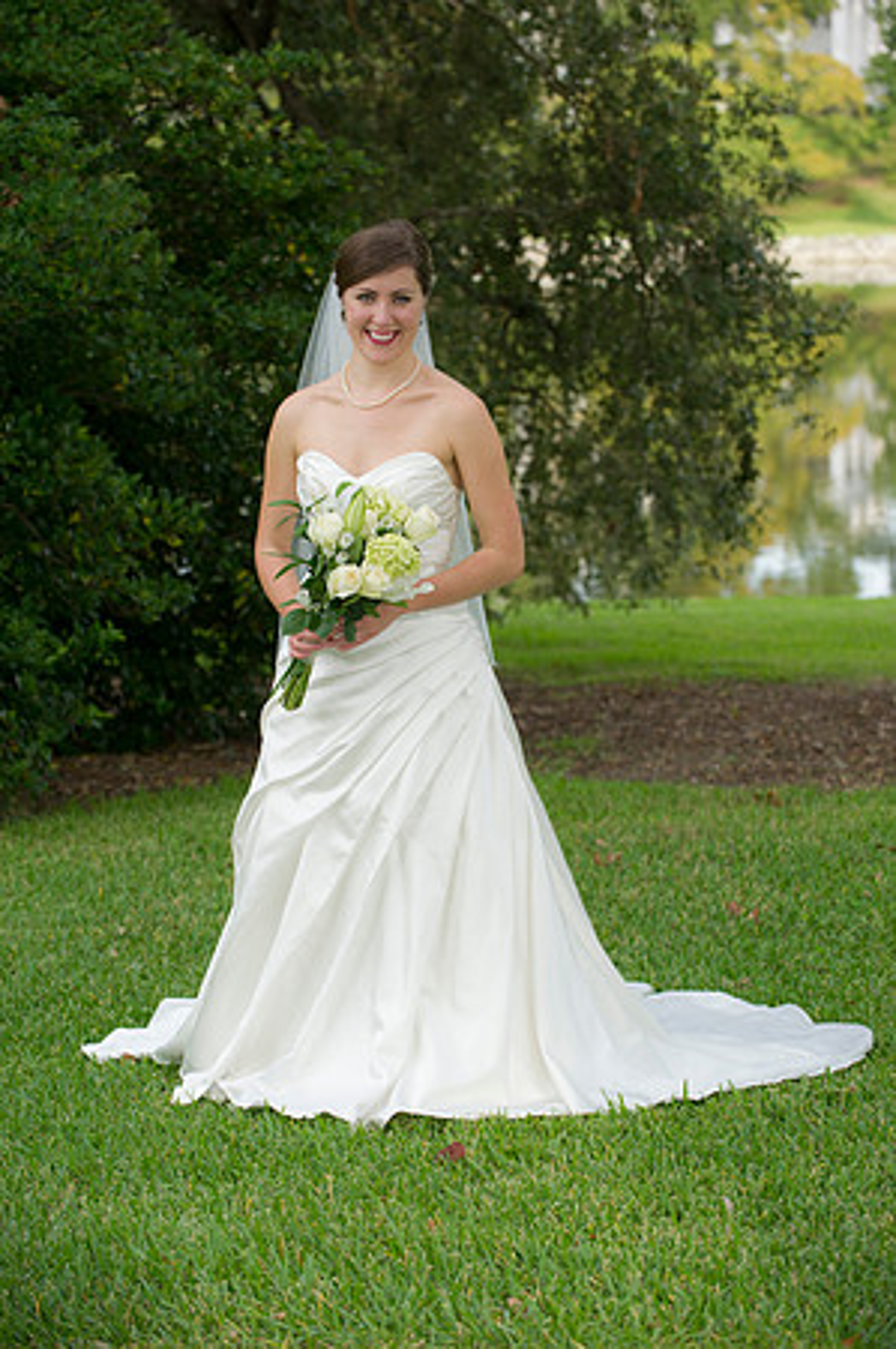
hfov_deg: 13.4
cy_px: 674
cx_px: 448
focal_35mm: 102
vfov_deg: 20.0
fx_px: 3817
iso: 320
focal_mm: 102
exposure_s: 1/250
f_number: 4
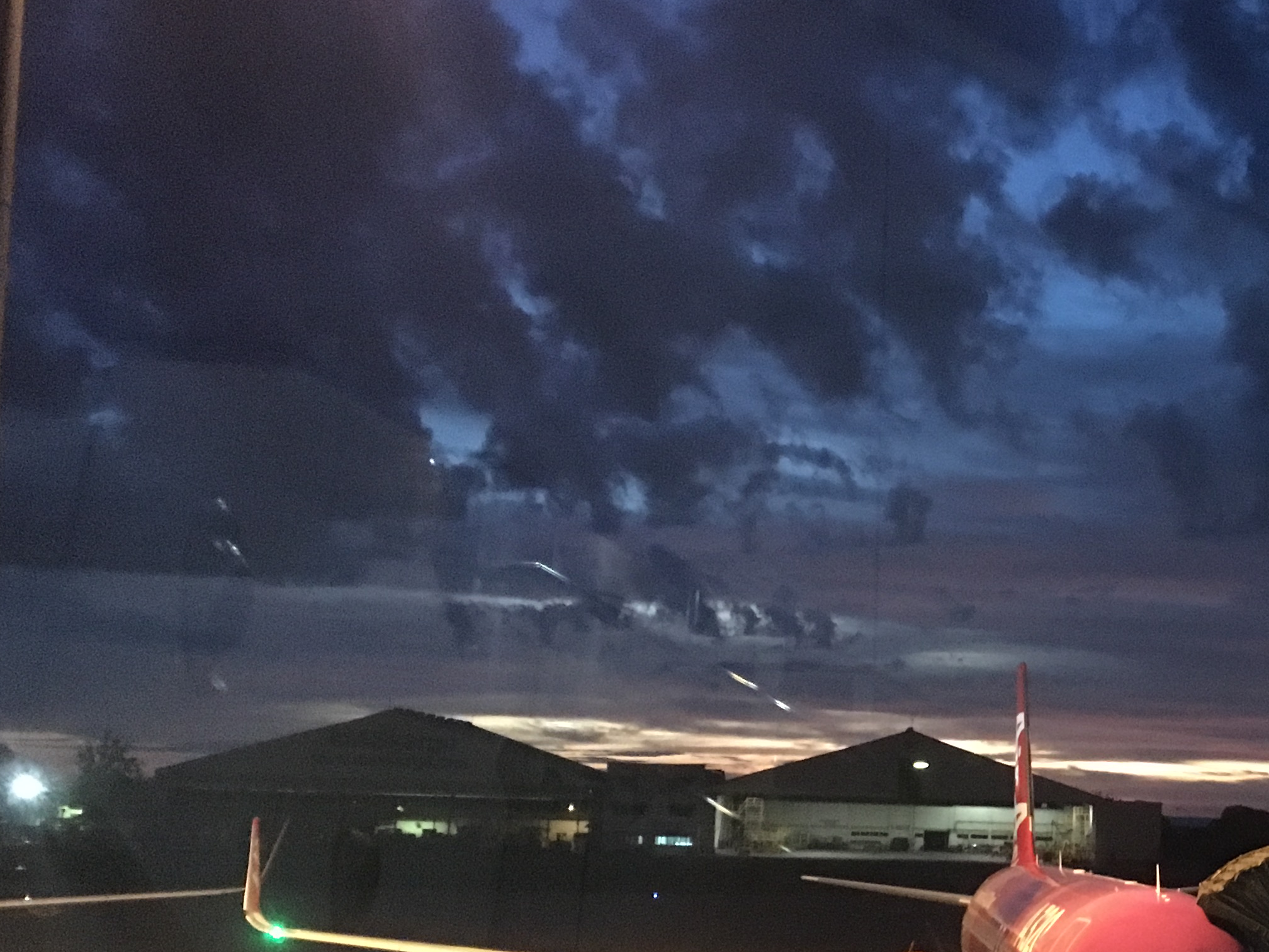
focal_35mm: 58
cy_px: 706
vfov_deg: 25.0
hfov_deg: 31.0
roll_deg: -1.8
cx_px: 1244
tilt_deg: +2.7
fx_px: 2126
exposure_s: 1/17
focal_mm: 4.15
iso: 640
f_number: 2.2
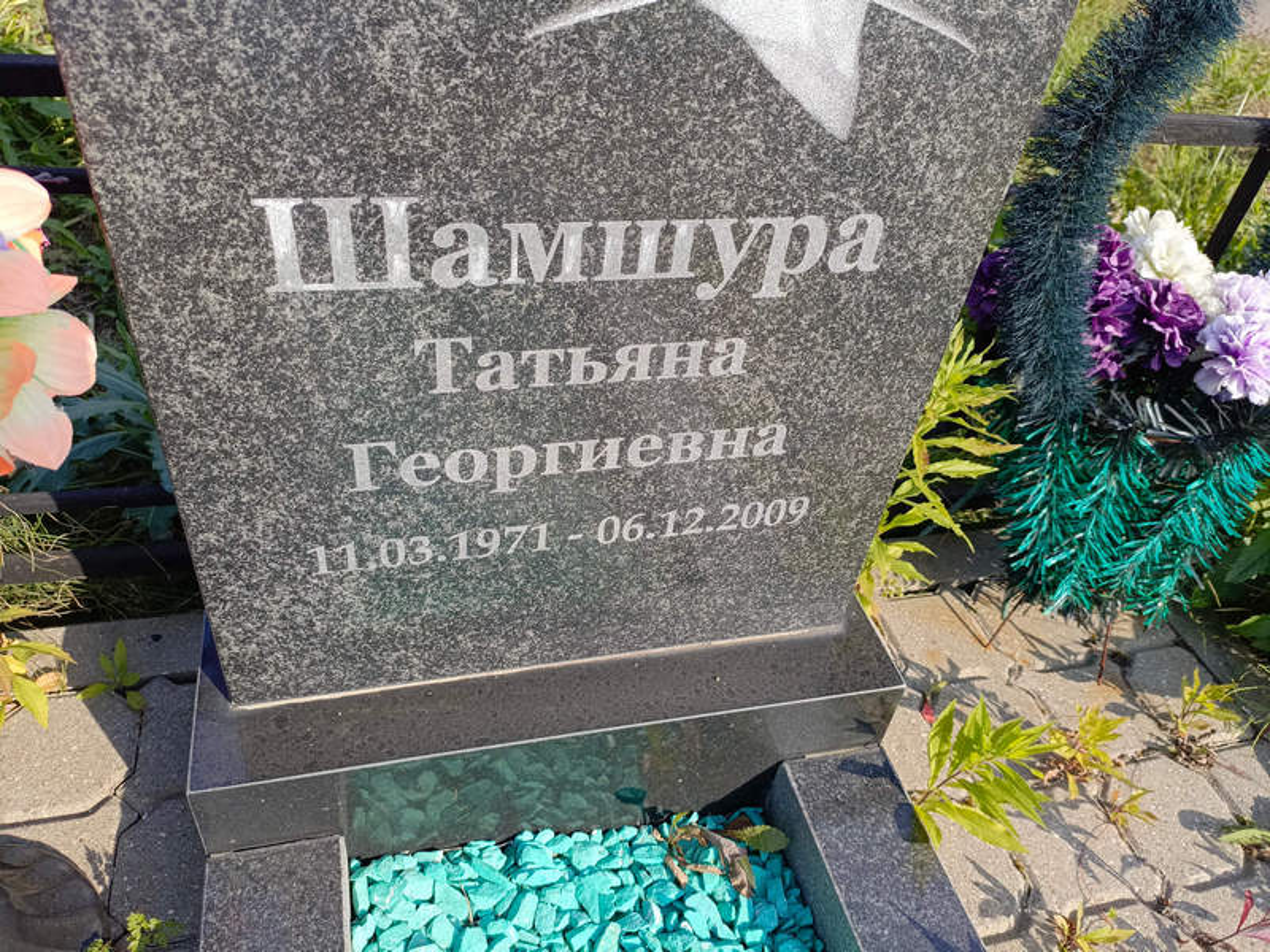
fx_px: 917
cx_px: 635
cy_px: 476
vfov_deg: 54.9
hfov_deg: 69.4
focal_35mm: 25
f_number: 1.69
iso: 108
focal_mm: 4.76
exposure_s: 1/498
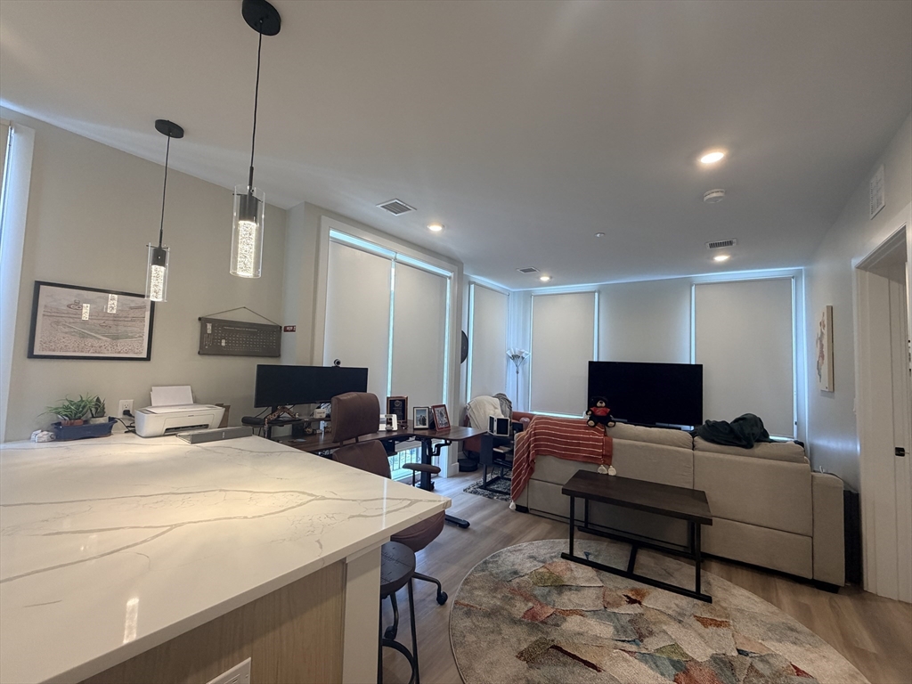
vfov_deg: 85.7
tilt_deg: +3.3
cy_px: 342
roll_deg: -1.6
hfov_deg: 102.1
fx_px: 369
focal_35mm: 14
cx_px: 456
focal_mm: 2.22
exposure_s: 1/120
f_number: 2.2
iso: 250
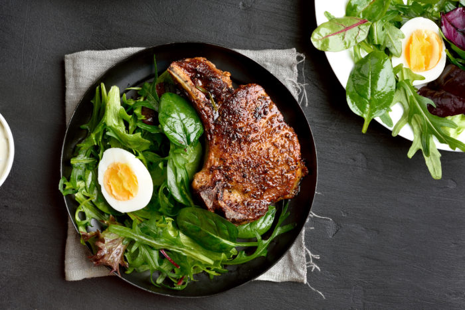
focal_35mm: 60
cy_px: 155
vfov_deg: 22.6
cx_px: 232
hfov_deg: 33.4
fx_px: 775
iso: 100
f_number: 13
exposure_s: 1/160
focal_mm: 60
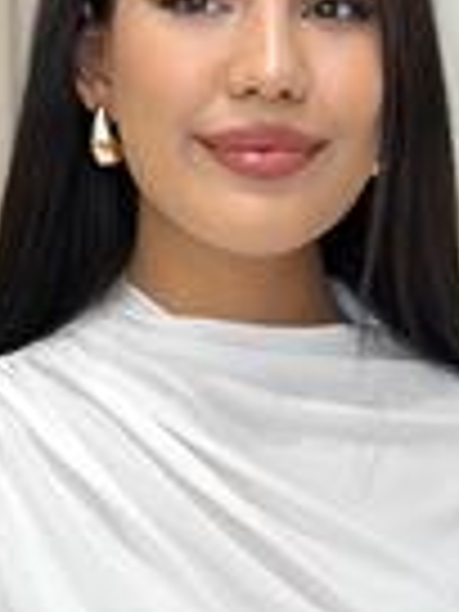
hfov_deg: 7.9
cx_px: 158
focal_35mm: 188
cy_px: 799
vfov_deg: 10.3
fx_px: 3324
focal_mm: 6.86
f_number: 1.78
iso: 64
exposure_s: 1/144
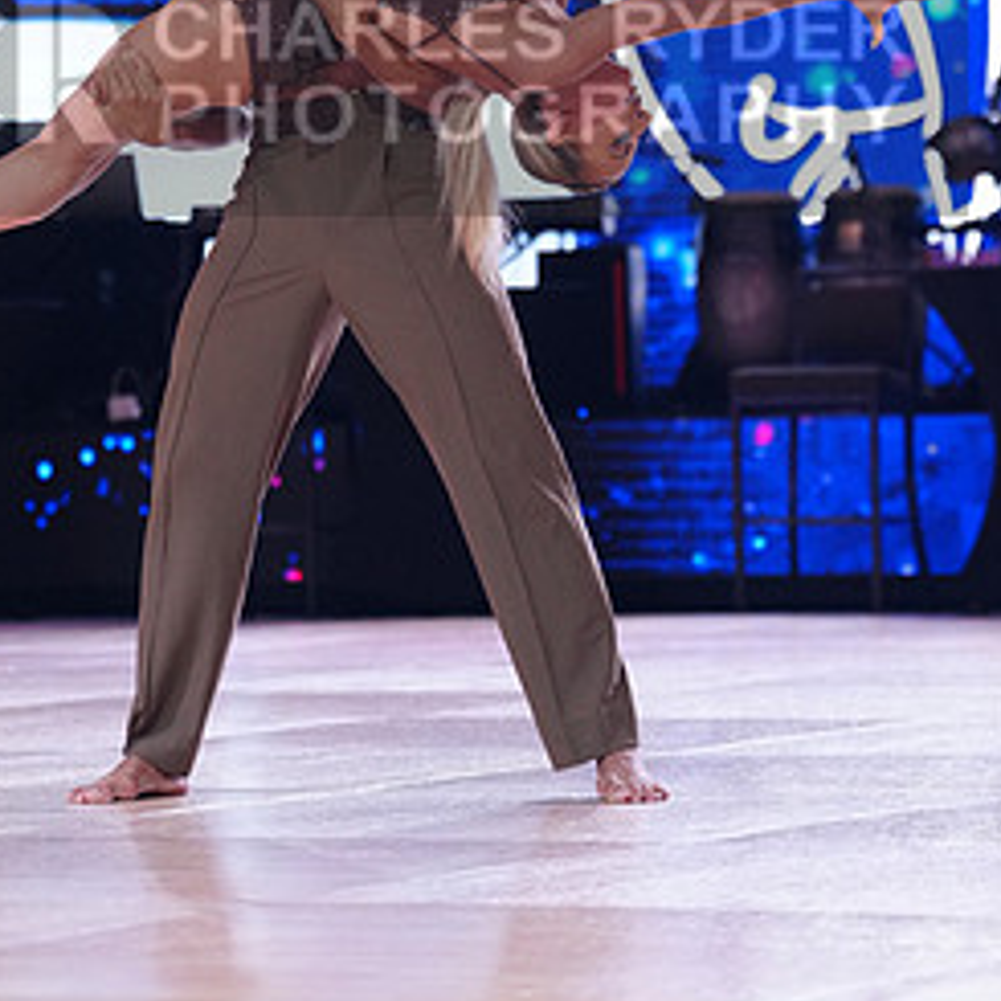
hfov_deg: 8.7
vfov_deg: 8.7
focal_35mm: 201
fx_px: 6576
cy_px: 82
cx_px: 407
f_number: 2.8
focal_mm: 100
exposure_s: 1/400
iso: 2000
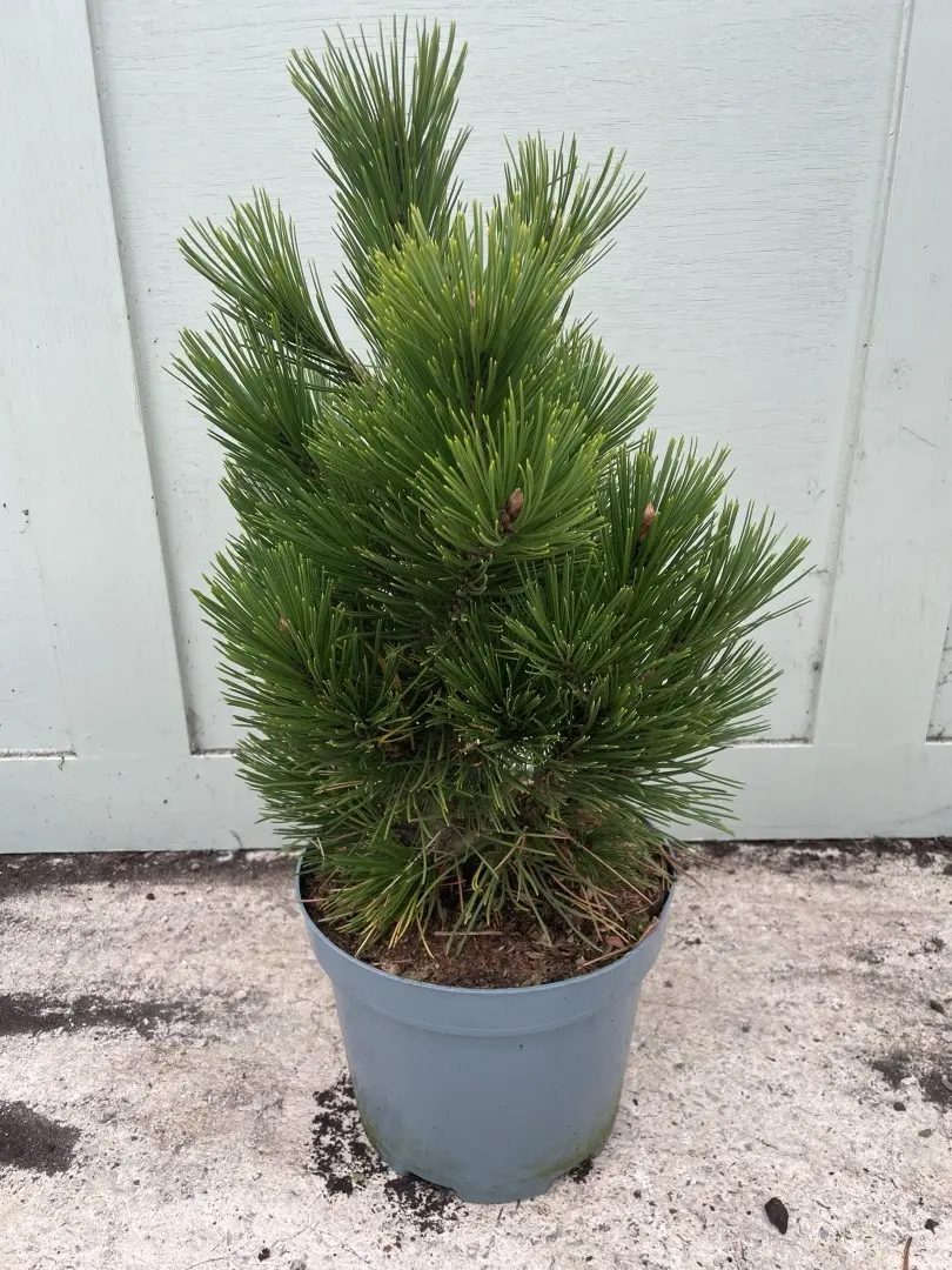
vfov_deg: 67.3
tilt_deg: -23.1
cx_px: 476
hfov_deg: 53.1
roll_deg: +0.1
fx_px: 953
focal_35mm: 26
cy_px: 635
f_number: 1.6
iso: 40
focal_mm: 4.2
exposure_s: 1/121
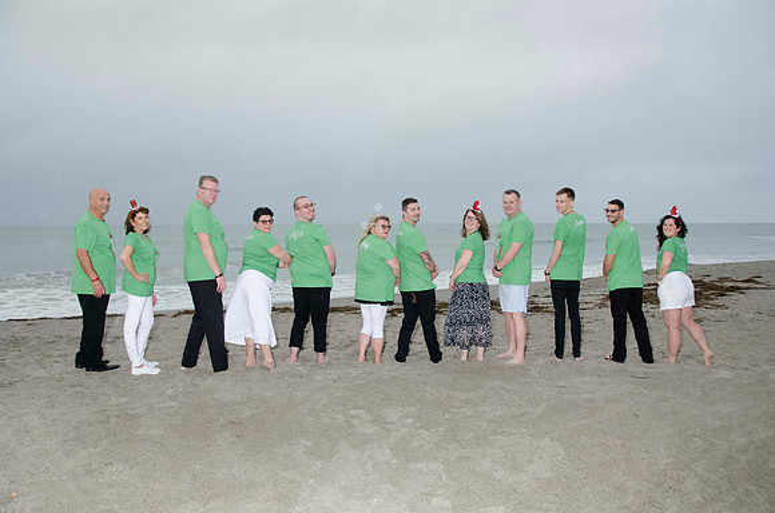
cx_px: 388
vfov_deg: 47.7
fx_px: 580
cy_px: 256
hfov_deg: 67.5
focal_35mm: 27
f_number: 5.6
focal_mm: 18
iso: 200
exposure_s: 1/80
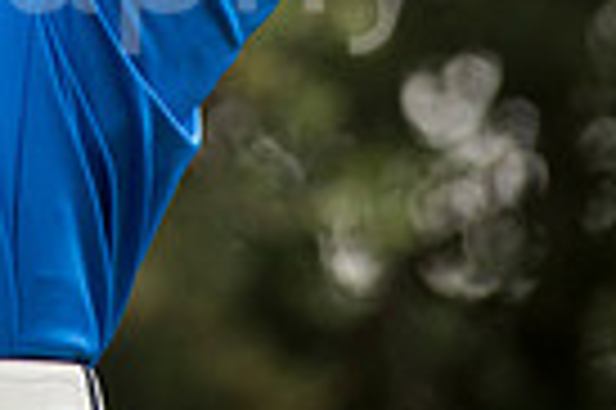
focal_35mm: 1269
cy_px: -273
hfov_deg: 1.6
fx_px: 21688
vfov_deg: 1.1
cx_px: -135
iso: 500
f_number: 4
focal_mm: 300
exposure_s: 1/2000
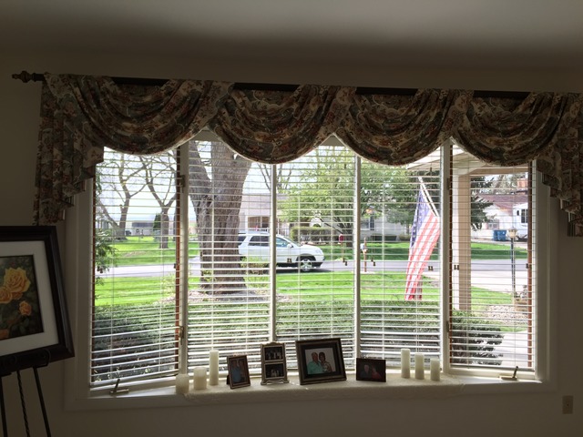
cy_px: 218
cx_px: 292
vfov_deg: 48.2
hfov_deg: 61.7
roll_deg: -0.3
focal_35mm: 29
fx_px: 488
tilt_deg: -0.2
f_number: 2.2
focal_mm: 4.15
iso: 32
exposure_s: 1/275
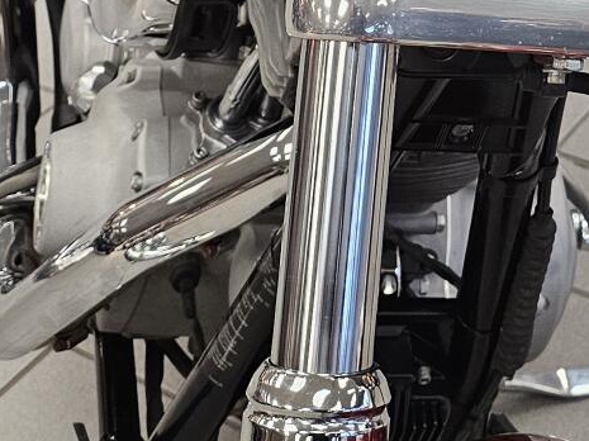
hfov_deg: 19.3
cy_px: -290
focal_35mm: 99
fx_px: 1683
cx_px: 594
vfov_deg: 13.7
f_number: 1.7
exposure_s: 1/120
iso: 250
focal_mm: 6.3
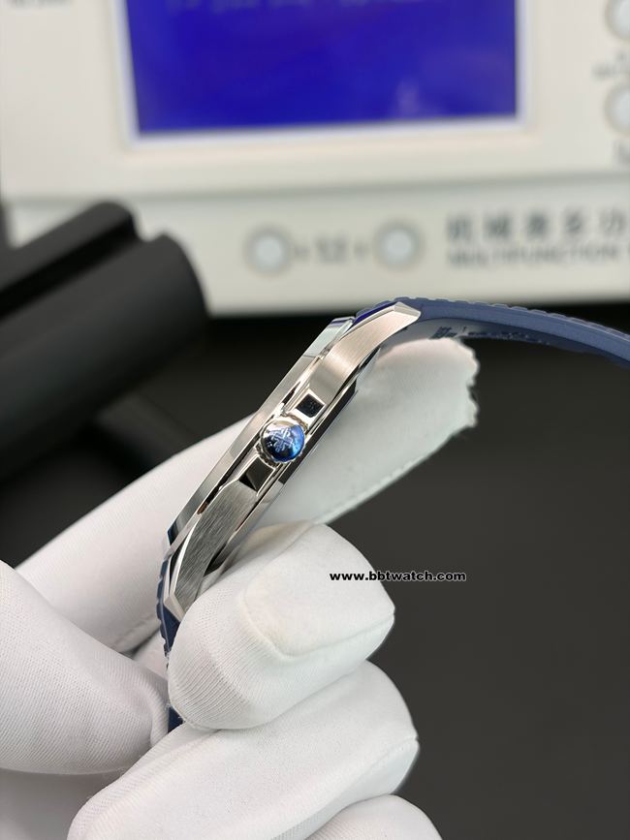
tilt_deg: -42.0
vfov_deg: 36.8
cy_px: 420
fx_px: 1262
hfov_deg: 28.0
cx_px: 315
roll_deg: +7.0
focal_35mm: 52
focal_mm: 5.96
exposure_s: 1/422
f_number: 1.6
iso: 32
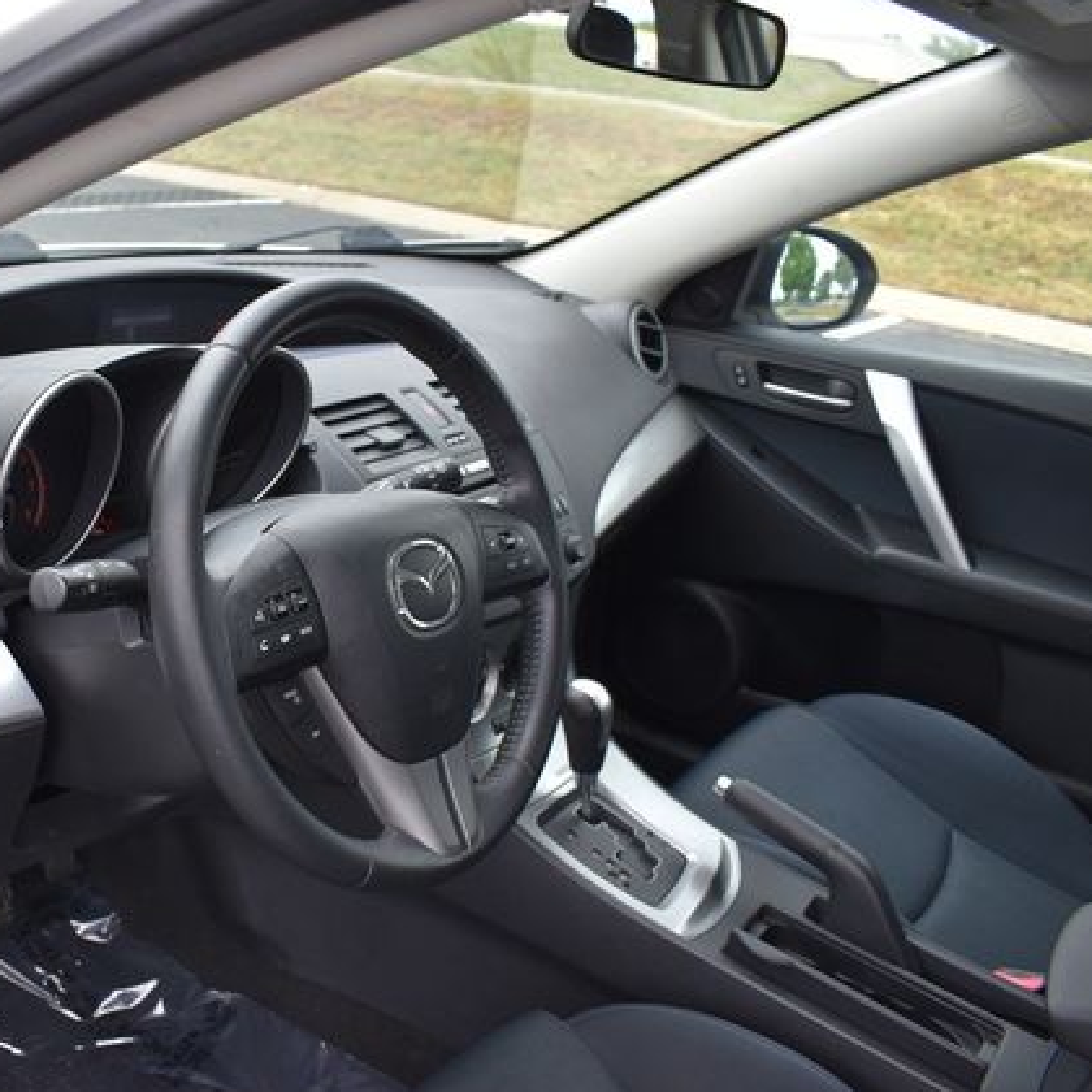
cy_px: 547
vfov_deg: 47.2
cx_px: 299
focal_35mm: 35
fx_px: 1249
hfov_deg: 45.9
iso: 280
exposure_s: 1/250
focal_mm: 18
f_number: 5.6
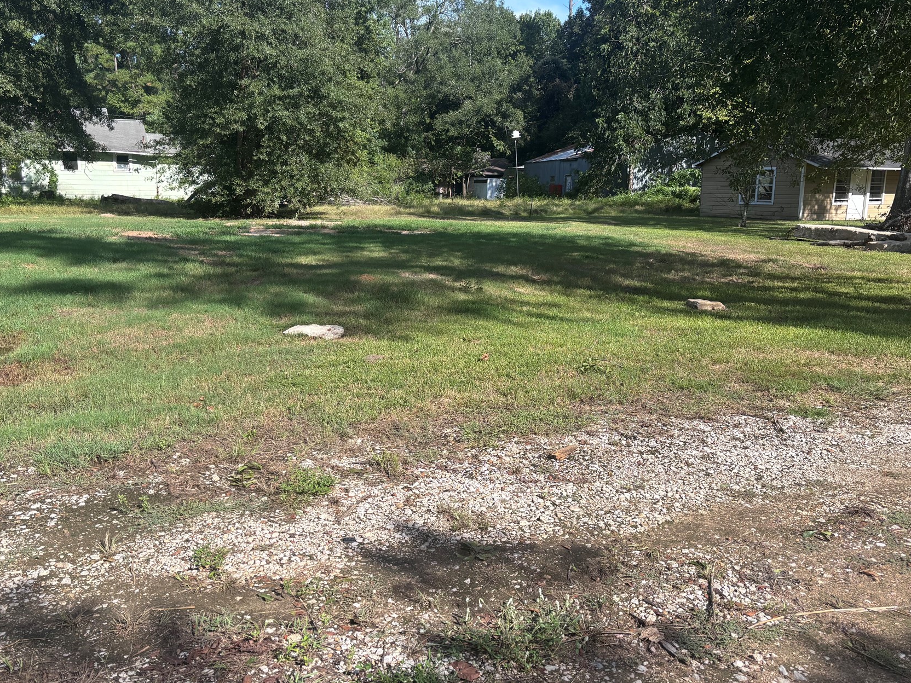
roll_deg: +0.0
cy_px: 362
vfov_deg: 44.1
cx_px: 431
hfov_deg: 56.8
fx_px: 842
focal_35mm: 32
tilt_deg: -12.0
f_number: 1.6
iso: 50
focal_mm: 5.96
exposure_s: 1/2105
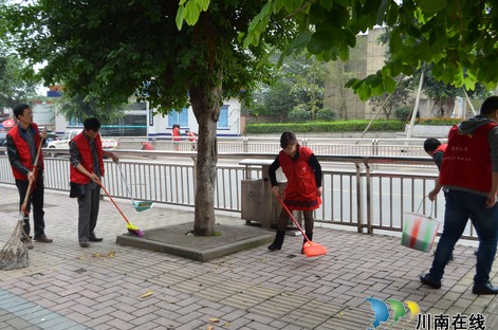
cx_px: 235
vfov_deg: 37.7
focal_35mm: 35
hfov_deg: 54.5
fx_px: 483
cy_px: 170
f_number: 5.6
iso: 320
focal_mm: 22
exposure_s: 1/125
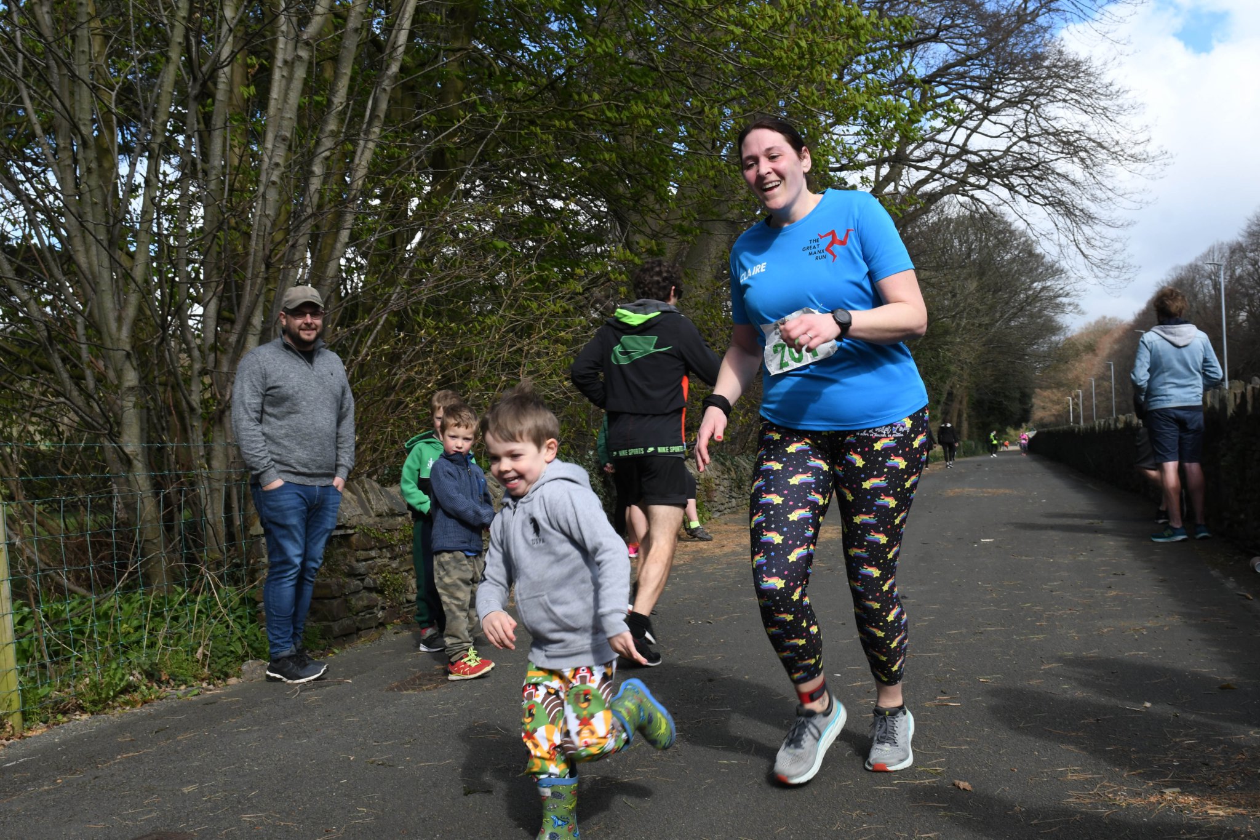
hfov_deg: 53.1
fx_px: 1260
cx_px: 630
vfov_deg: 36.9
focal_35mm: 36
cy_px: 420
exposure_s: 1/400
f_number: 10
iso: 400
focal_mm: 24
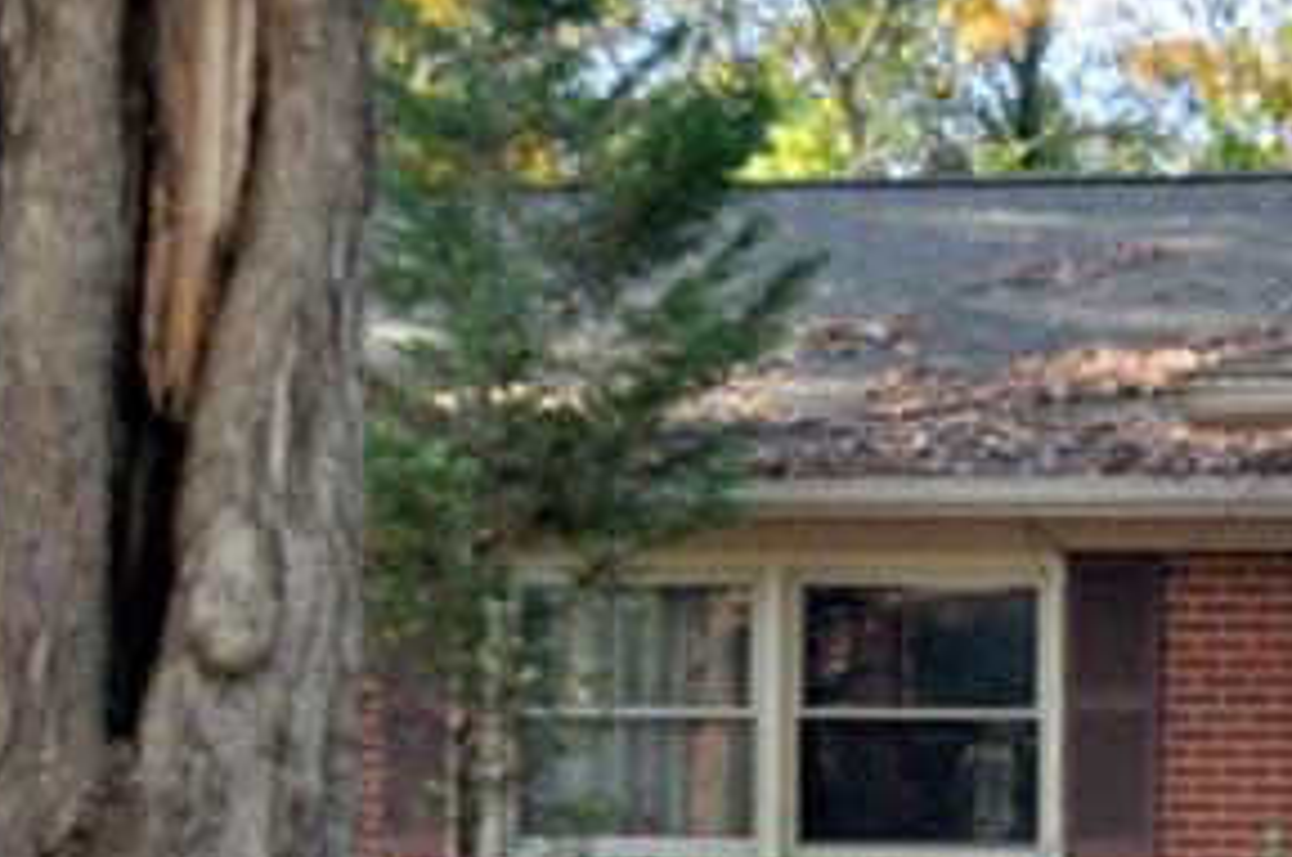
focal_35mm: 128
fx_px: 4586
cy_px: 761
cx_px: 1368
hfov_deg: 15.7
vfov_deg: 10.6
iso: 720
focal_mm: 24
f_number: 4
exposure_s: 1/1000
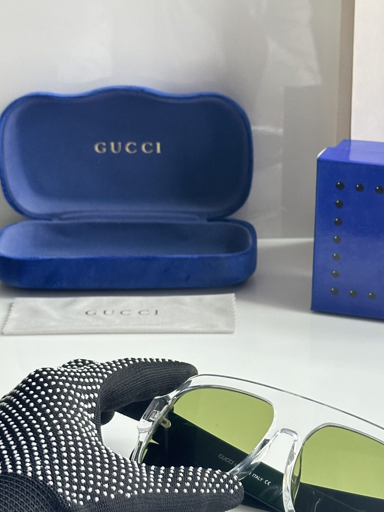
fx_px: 1153
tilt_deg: -26.7
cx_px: 259
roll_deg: -0.1
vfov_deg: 24.9
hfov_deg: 18.8
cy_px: 339
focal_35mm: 78
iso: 250
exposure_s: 1/60
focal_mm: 6.86
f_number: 1.78
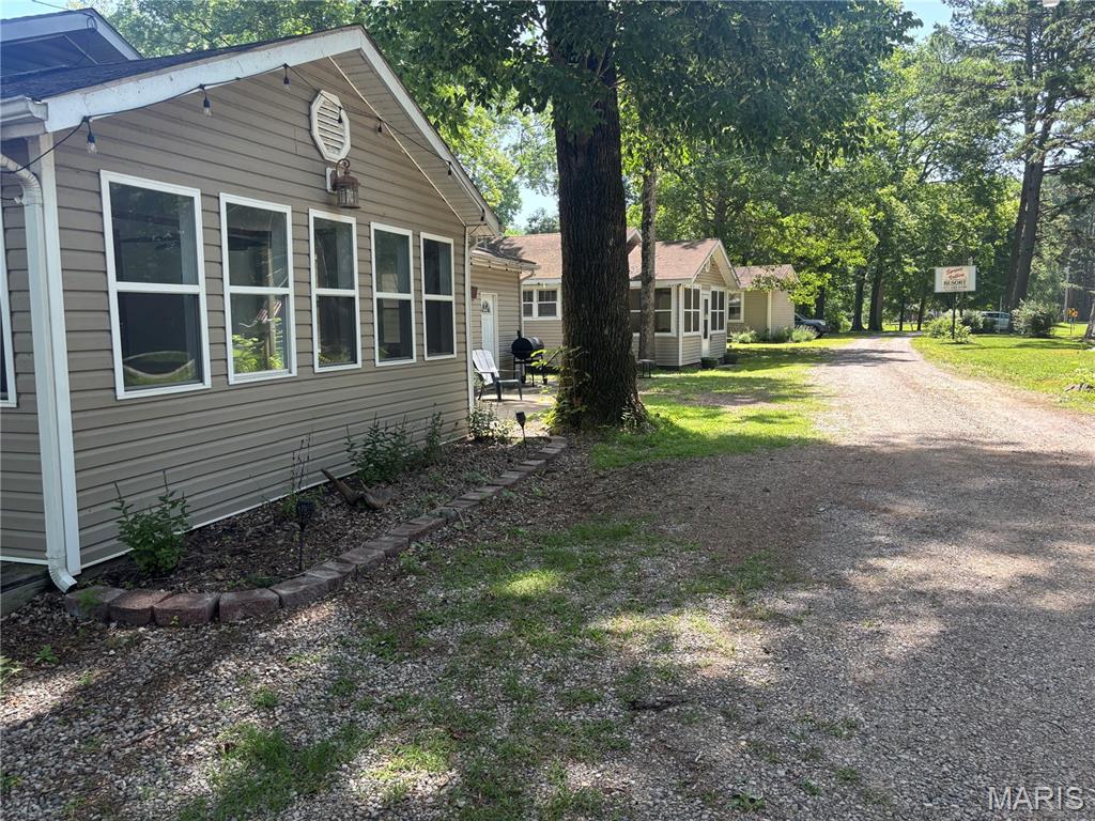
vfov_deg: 53.1
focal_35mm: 26
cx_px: 548
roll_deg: +1.3
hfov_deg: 67.3
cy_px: 410
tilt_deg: -6.9
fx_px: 822
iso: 50
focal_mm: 5.96
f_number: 1.6
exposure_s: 1/324
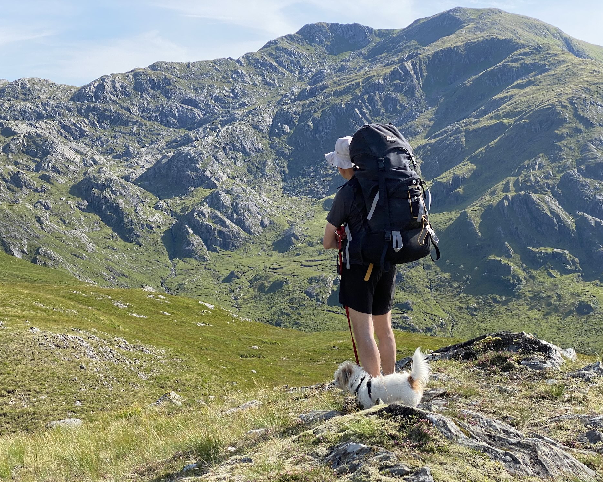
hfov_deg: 34.1
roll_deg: +0.8
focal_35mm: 55
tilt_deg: -3.7
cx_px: 279
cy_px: 244
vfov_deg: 27.6
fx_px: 982
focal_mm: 6
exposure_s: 1/1546
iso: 20
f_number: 2
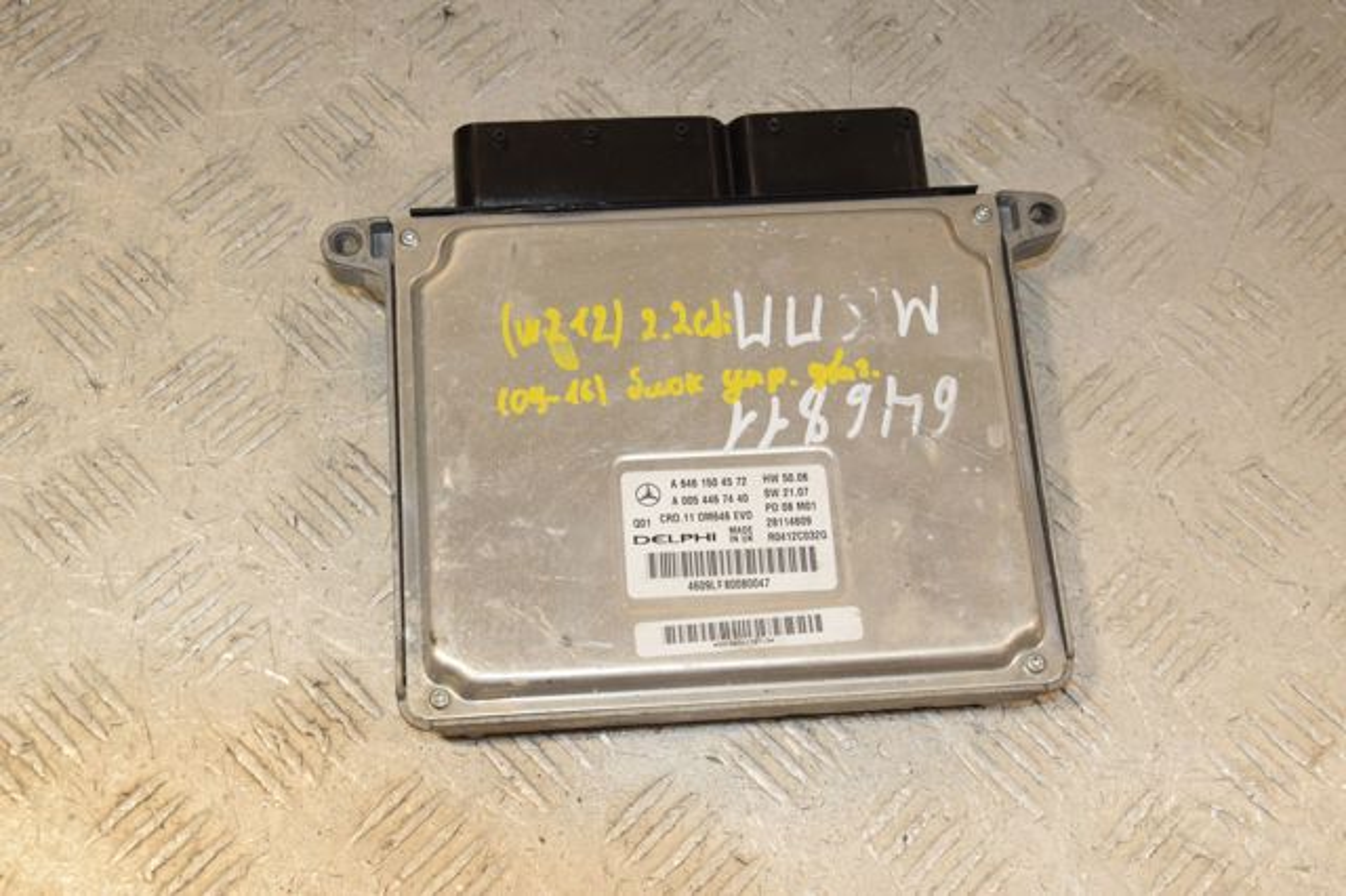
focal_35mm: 57
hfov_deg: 35.1
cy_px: 448
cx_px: 673
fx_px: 2130
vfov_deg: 23.8
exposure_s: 1/200
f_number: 9
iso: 800
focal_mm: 38
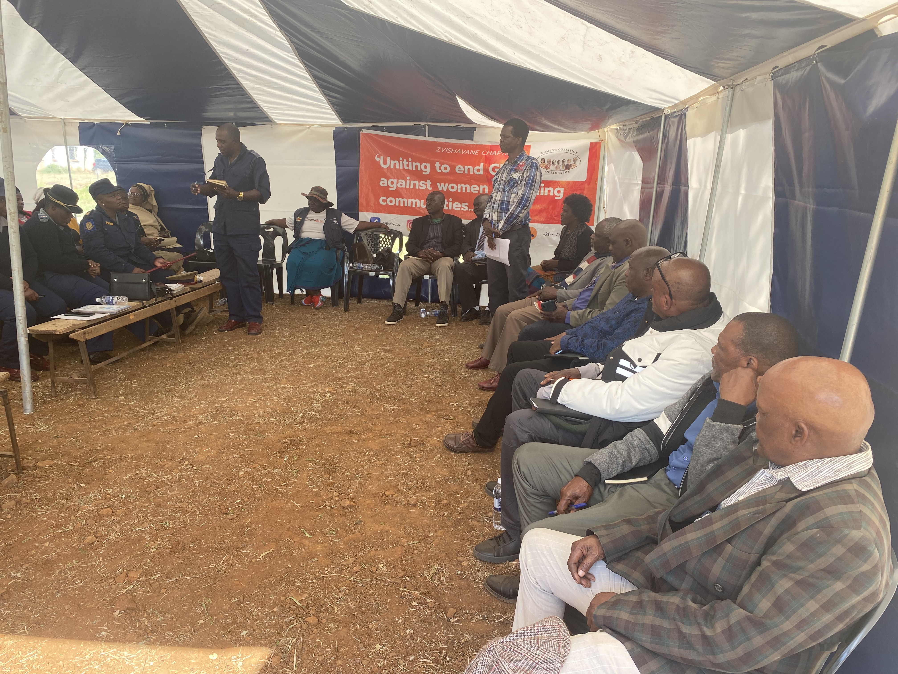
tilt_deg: -12.1
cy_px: 337
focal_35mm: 26
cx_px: 449
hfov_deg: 67.3
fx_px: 674
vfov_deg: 53.1
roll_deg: -0.4
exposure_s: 1/187
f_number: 1.8
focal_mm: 4.25
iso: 32
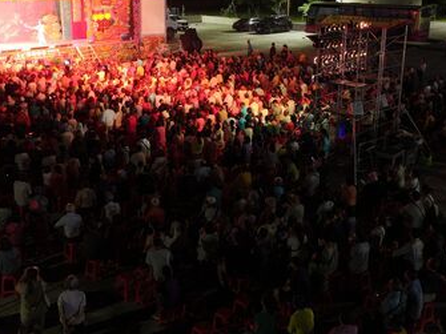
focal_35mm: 43
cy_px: 133
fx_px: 554
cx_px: 201
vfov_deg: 33.5
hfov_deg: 43.8
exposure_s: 1/10
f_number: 2.8
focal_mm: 12.29
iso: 640
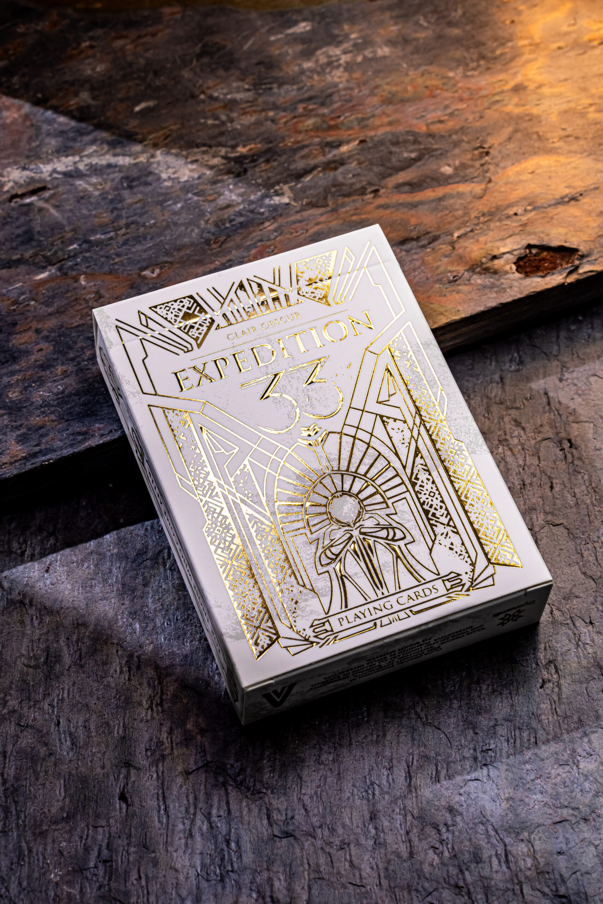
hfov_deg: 18.2
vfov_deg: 27.0
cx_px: 302
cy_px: 452
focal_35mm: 75
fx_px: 1884
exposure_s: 1/25
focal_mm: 75
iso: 320
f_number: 18
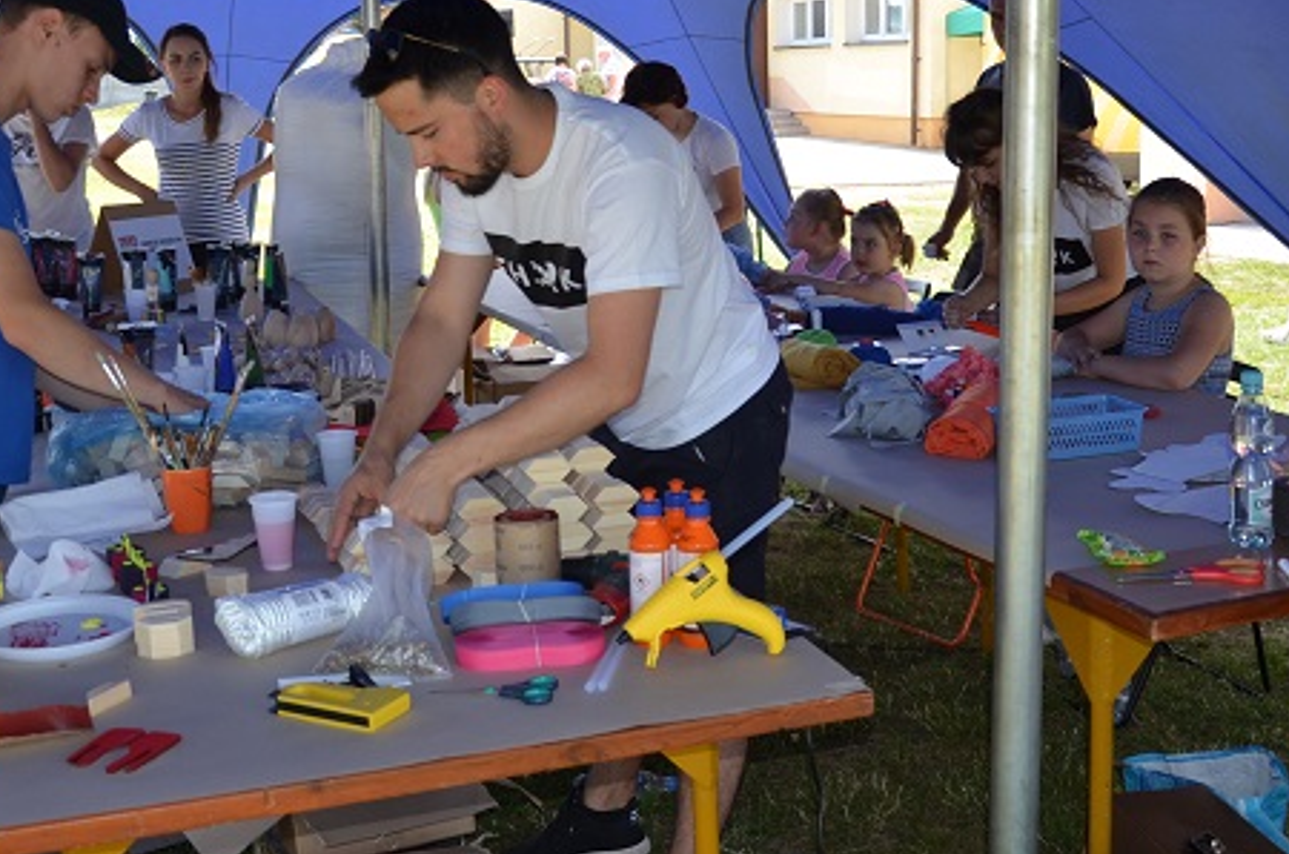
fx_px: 1715
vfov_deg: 27.9
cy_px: 340
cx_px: 696
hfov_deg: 41.2
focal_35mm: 48
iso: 110
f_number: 3.5
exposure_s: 1/200
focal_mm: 18
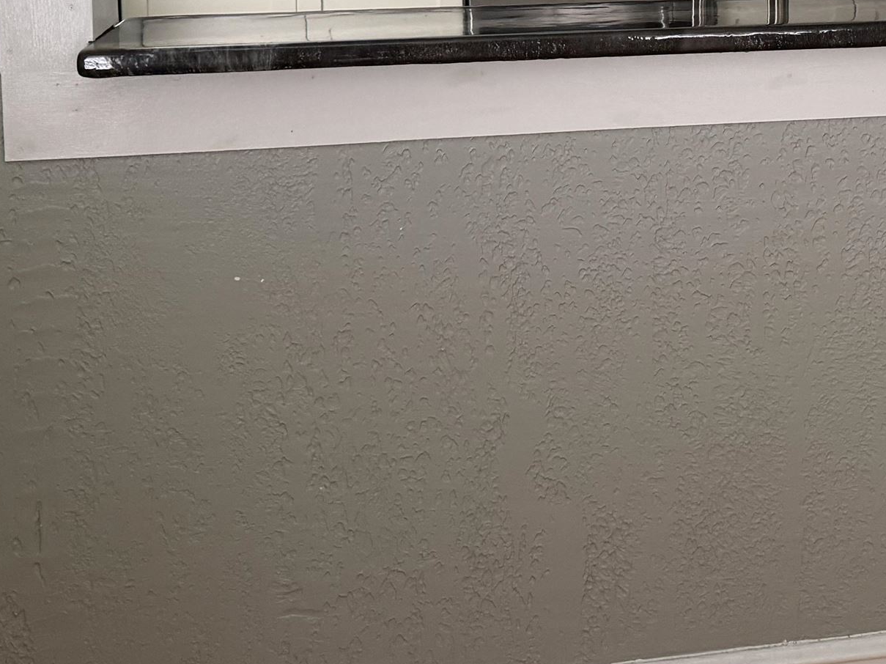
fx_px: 1561
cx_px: 787
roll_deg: +0.3
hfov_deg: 30.4
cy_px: -99
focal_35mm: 61
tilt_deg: -5.1
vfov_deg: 22.4
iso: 250
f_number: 1.78
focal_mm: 6.76
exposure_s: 1/60
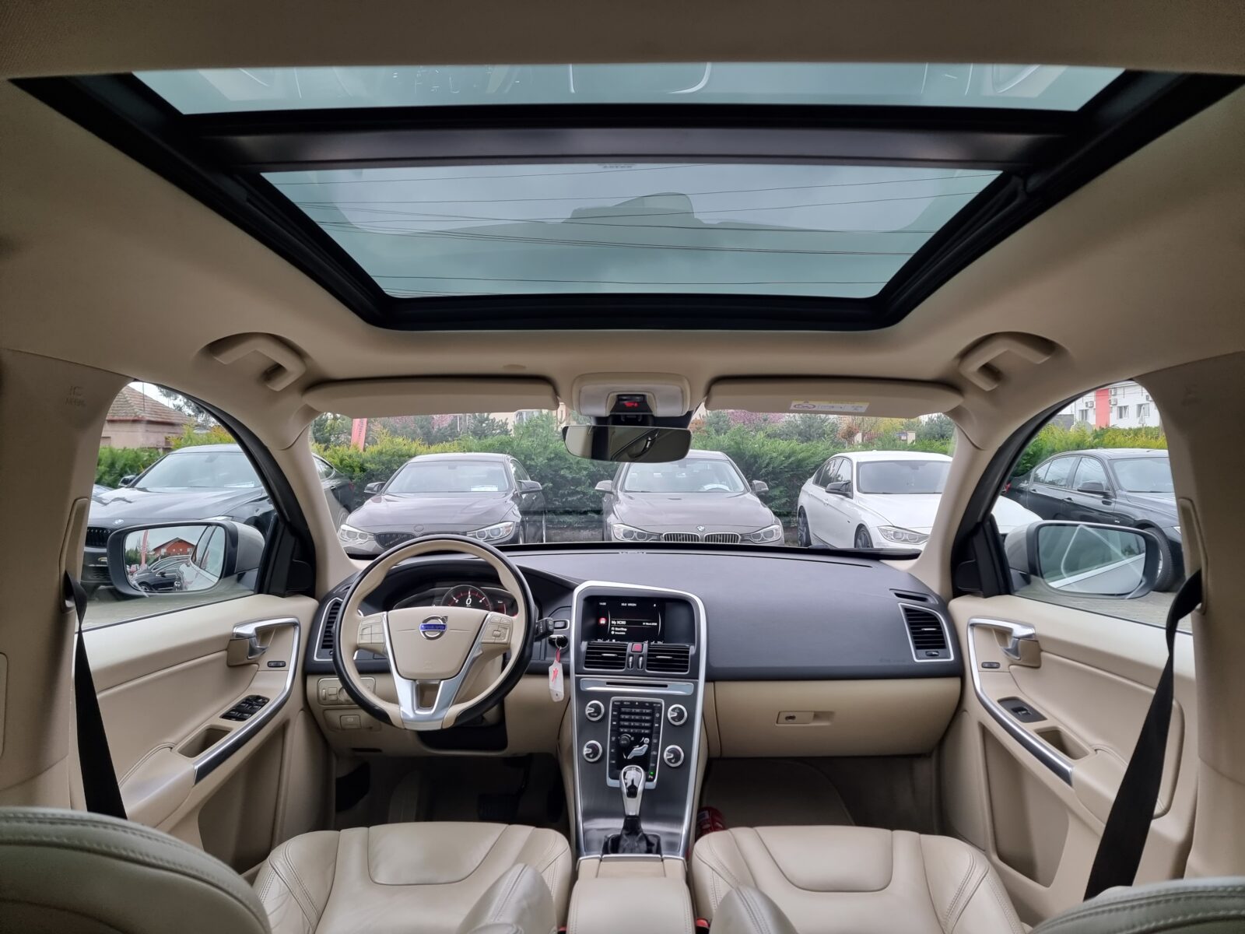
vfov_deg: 56.8
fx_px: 863
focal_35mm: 24
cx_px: 622
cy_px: 467
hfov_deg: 71.6
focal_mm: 6.7
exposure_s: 1/120
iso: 100
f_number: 1.8
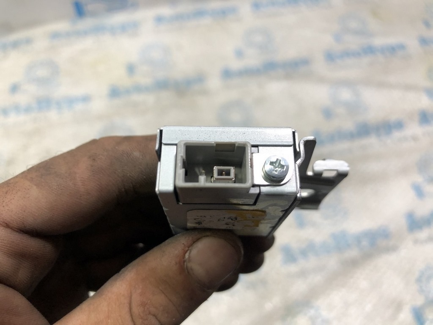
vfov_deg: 49.7
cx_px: 216
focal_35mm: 28
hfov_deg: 63.4
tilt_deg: -58.9
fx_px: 350
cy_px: 162
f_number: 1.8
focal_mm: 4
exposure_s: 1/33
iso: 32
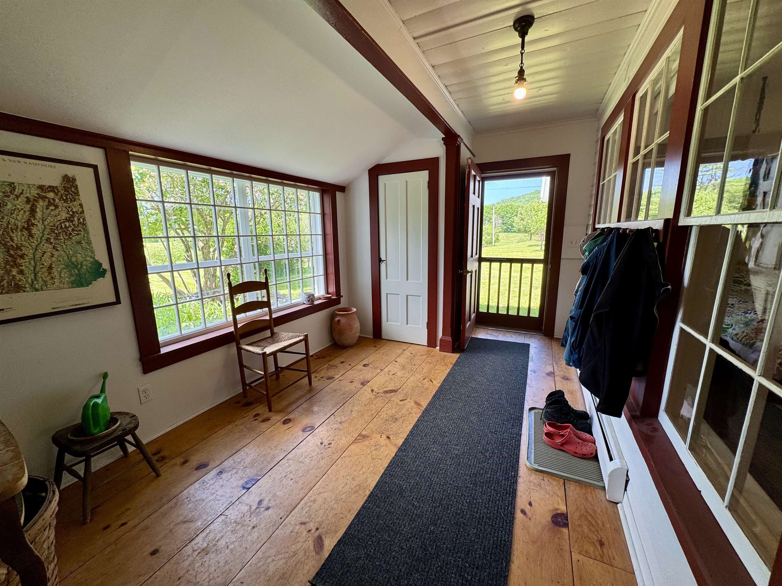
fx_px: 316
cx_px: 391
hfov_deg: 102.1
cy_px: 293
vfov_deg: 85.7
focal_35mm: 14
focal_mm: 2.22
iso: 50
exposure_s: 1/120
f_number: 2.2
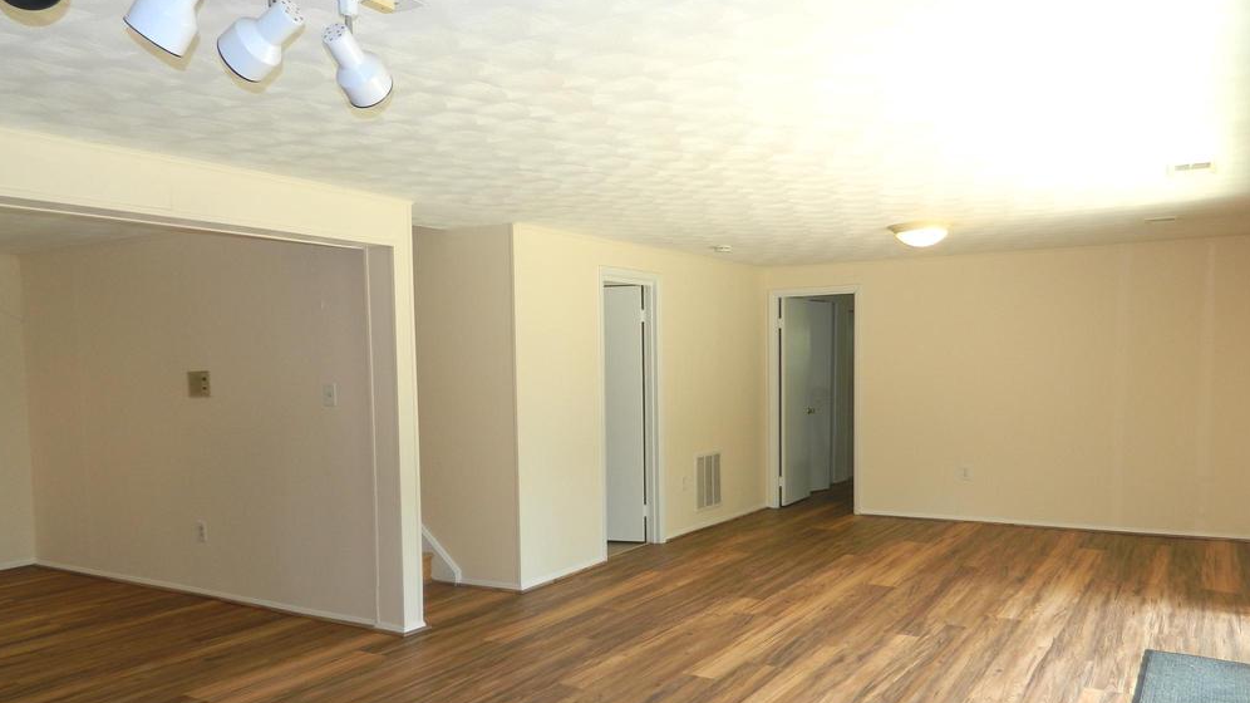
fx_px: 928
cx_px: 612
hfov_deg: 67.9
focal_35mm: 28
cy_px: 436
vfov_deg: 41.2
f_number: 3.1
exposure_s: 1/30
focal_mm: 4.5
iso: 80
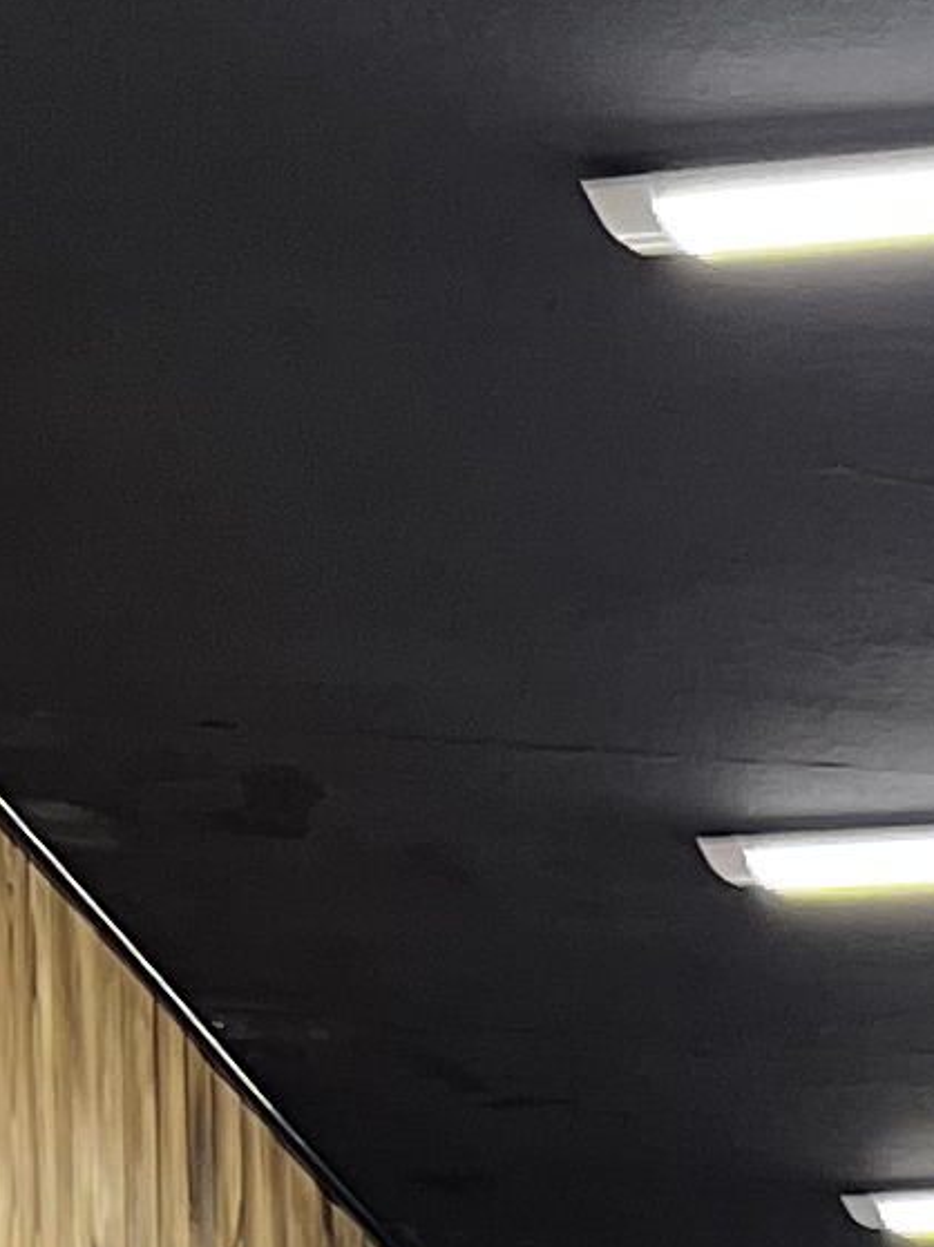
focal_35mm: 188
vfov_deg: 9.2
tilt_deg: -5.6
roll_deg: -1.1
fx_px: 6769
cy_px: 3202
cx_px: 2482
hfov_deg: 7.3
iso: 64
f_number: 1.5
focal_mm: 5.7
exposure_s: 1/117
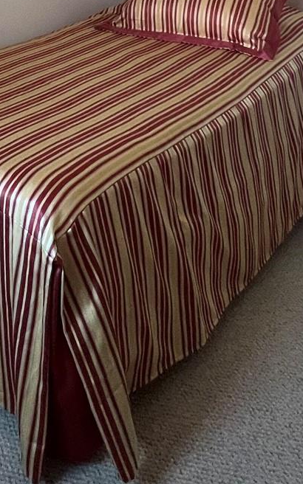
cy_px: -82
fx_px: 568
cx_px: -2
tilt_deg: -5.0
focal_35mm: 43
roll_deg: +2.8
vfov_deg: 36.7
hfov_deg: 28.0
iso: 250
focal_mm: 1.57
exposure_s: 1/60
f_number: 1.8
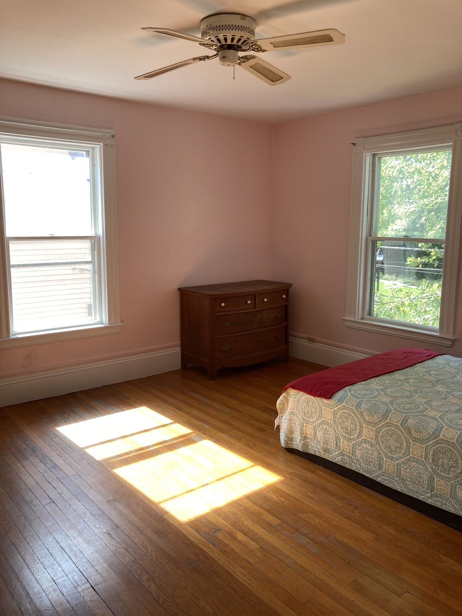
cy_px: 308
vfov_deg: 63.4
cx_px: 231
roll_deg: -1.1
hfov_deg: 49.7
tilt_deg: -8.2
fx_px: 498
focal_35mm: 28
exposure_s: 1/120
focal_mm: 3.99
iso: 32
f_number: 1.8
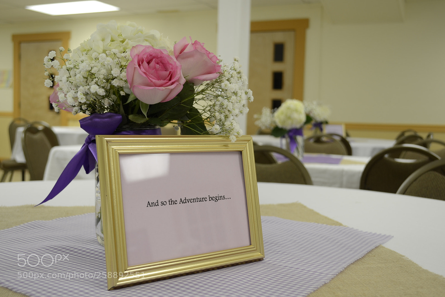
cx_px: 222
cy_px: 148
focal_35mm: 39
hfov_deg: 49.6
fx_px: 482
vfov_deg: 34.2
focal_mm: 26
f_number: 4.2
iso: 100
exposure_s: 1/15
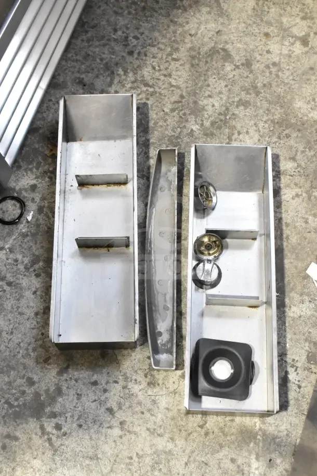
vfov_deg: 43.6
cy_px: 238
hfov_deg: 29.9
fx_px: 594
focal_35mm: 45
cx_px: 158
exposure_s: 1/160
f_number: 6.3
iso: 6400
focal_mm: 30
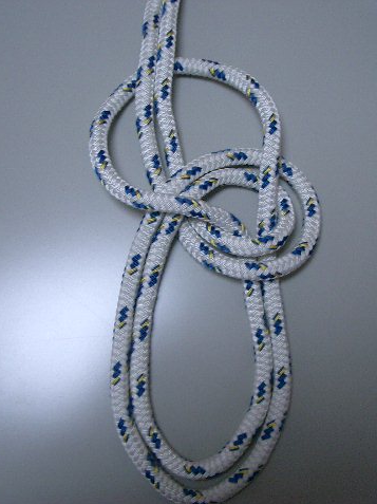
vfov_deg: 40.5
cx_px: 191
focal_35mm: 47
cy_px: 253
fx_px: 683
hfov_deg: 30.8
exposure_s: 1/80
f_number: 2.6
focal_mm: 5.8
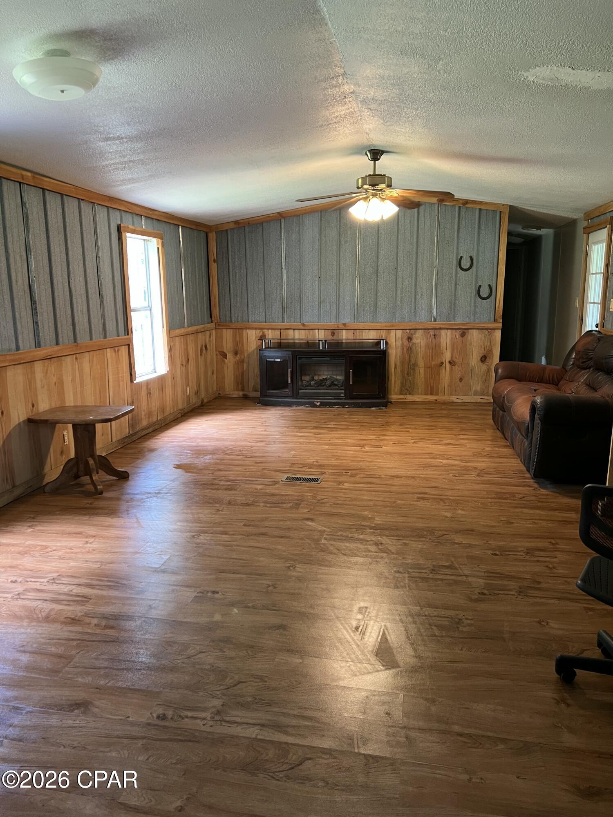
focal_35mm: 26
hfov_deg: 53.1
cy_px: 408
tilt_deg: -12.0
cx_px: 306
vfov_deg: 67.3
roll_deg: +0.3
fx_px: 614
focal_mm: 5.7
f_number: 1.5
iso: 160
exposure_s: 1/60
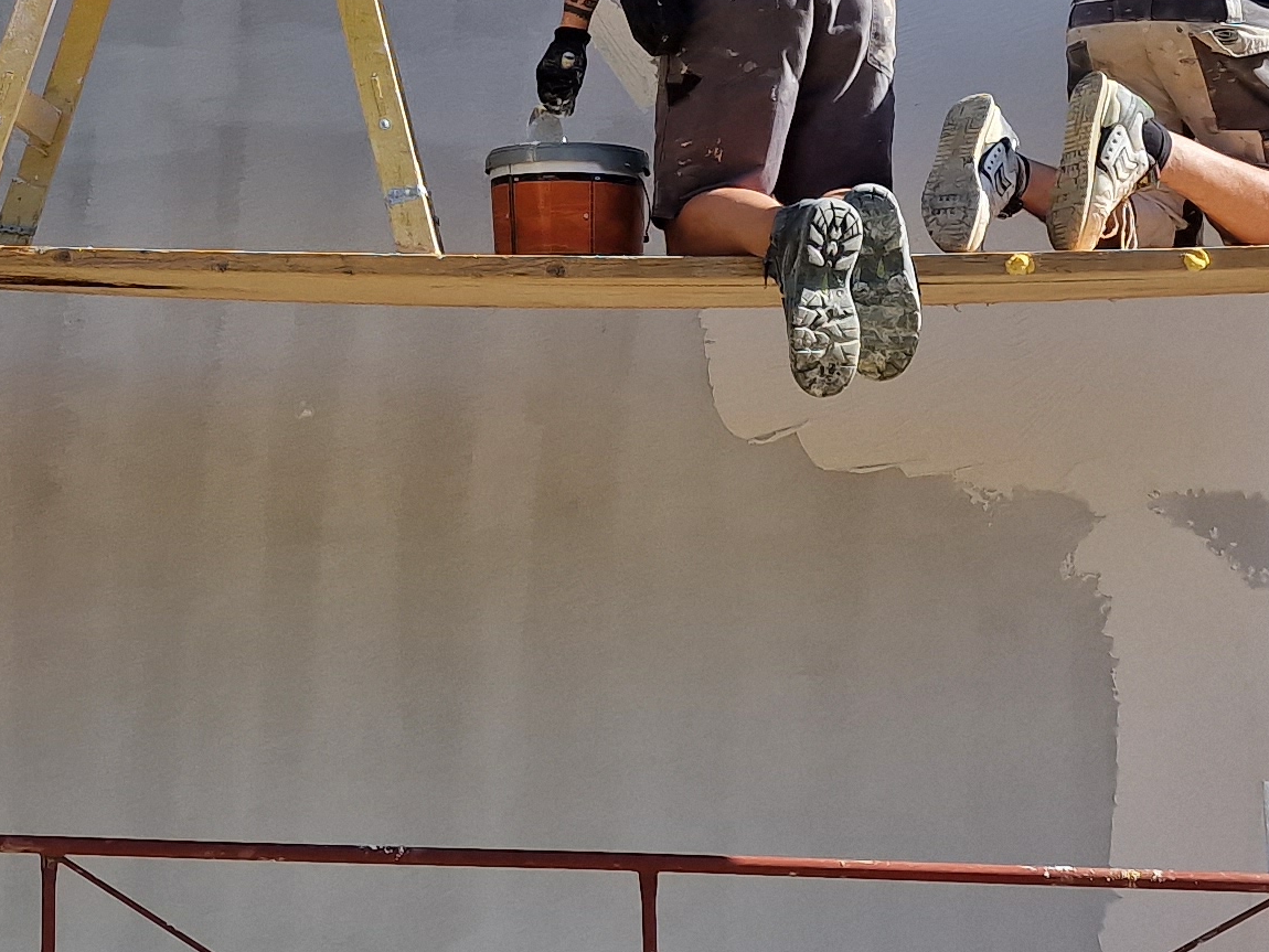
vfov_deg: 18.0
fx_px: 2933
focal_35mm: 80
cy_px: 1
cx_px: 118
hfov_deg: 23.7
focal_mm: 6.4
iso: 50
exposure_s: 1/728
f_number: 1.8
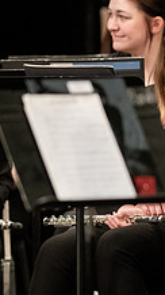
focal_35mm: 838
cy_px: 117
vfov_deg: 2.6
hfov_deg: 1.4
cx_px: 220
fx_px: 6543
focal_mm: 300
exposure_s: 1/320
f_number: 3.2
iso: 5000
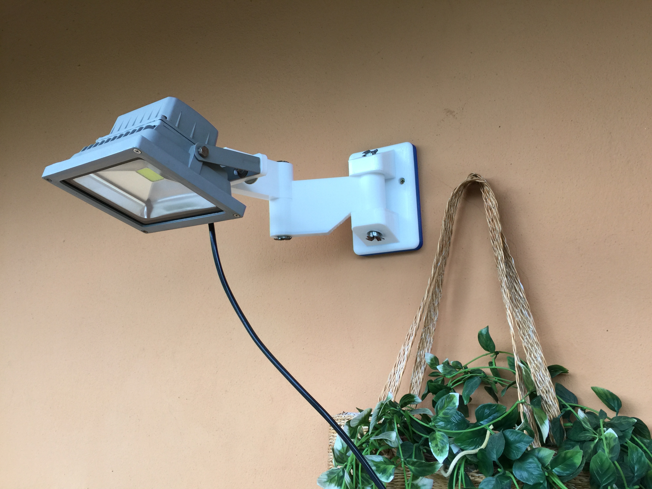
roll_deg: -0.5
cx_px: 326
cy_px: 244
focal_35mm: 29
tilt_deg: +10.1
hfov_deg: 61.7
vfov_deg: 48.2
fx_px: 546
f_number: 2.2
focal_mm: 4.15
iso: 32
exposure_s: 1/33
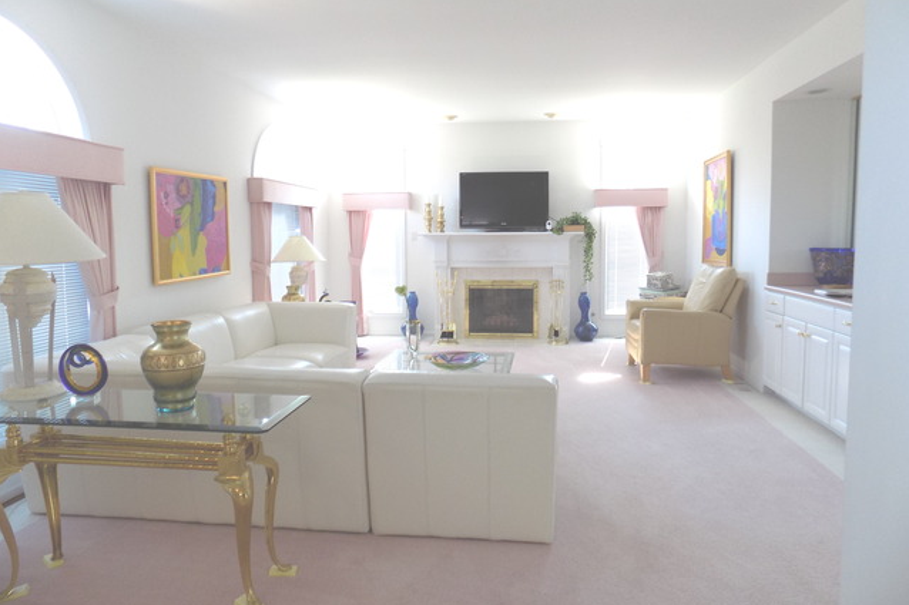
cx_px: 454
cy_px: 293
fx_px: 606
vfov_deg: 53.1
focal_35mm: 24
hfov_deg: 73.8
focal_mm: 4
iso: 80
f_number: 3.1
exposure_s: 1/40
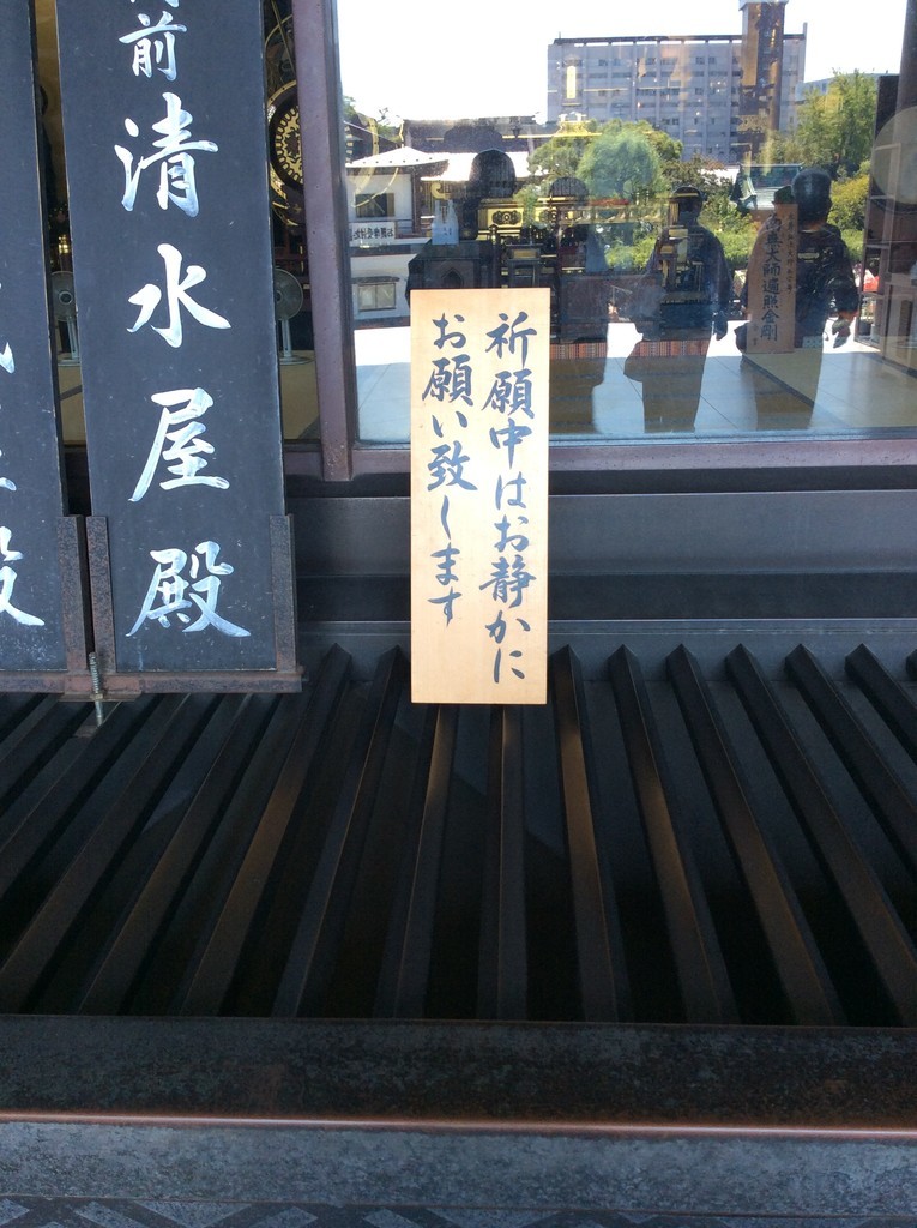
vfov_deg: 56.9
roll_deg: +2.8
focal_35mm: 32
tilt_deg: -21.2
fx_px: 1133
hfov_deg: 44.1
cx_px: 458
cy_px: 614
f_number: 2.4
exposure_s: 1/60
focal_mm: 3.3
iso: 50
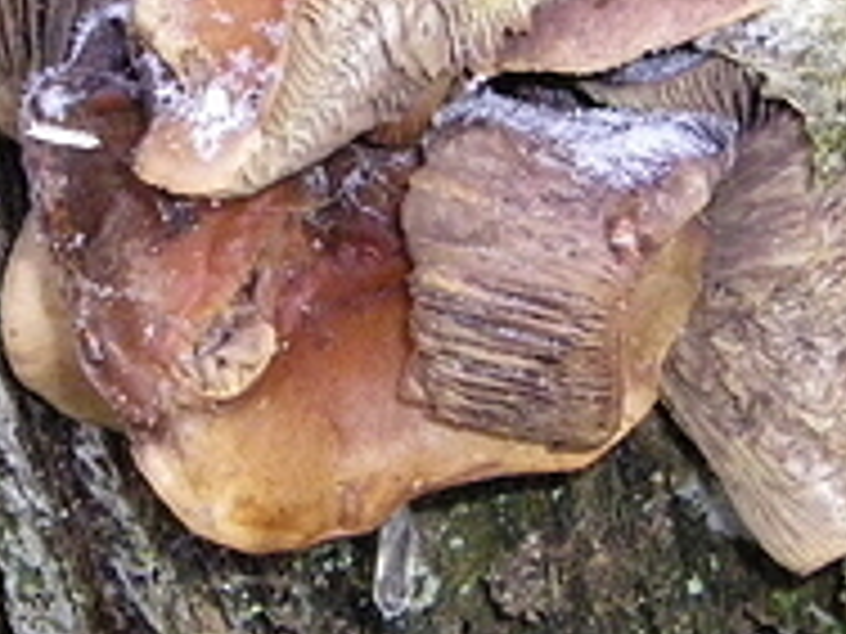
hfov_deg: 10.3
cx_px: 302
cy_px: 135
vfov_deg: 7.8
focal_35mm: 191
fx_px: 4668
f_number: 3.7
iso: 800
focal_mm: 9.3
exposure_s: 1/60
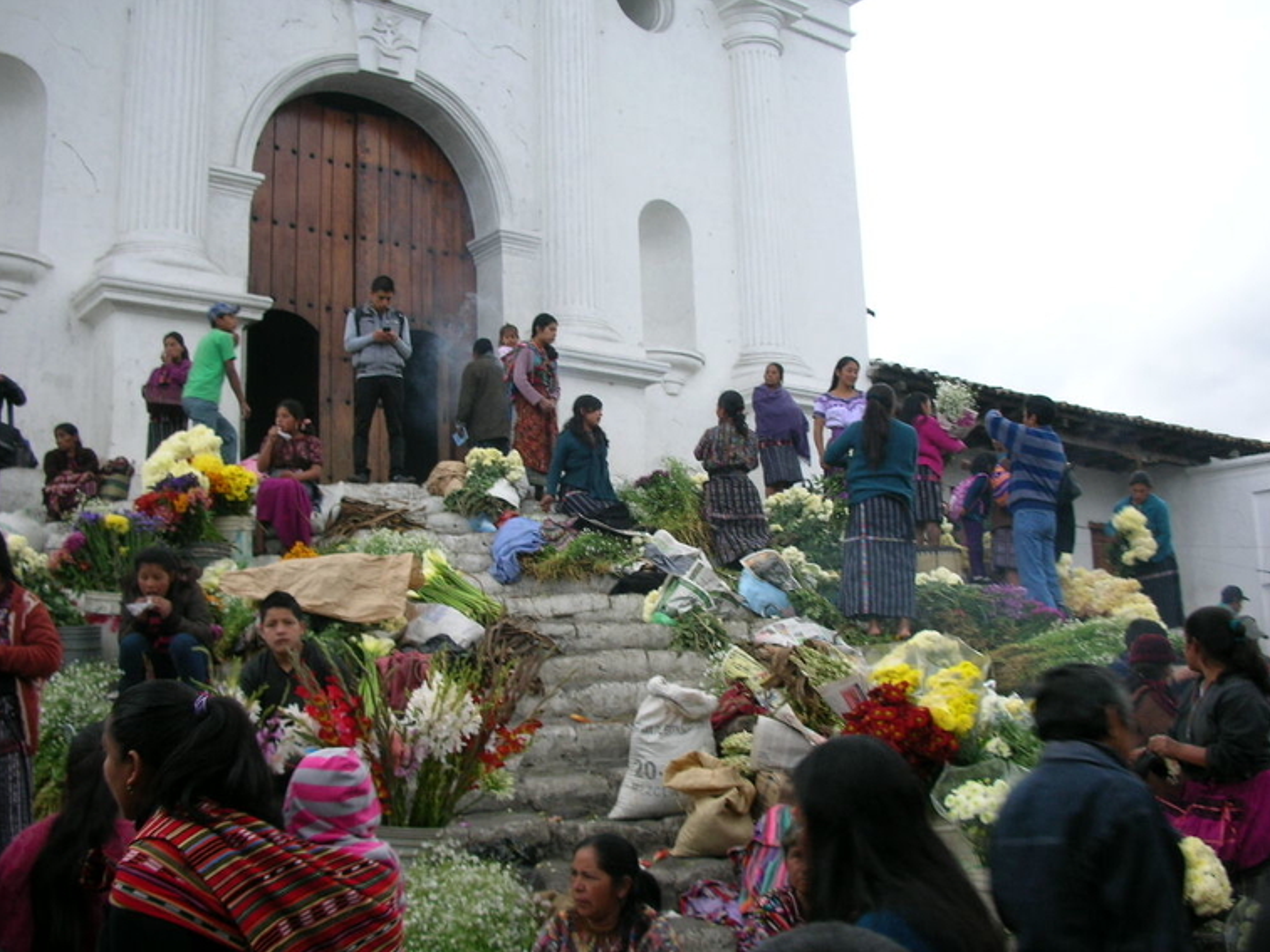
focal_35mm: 37
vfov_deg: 38.7
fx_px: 1358
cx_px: 626
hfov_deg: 50.1
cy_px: 501
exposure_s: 1/37.5
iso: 50
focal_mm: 5.8
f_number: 8.5
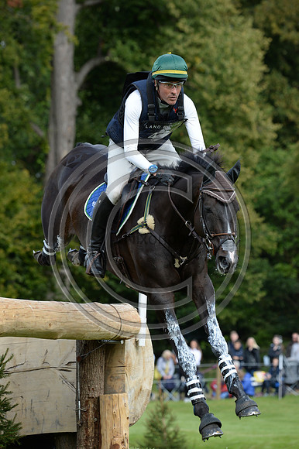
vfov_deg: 8.2
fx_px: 3118
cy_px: 224
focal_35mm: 250
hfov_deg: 5.5
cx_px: 150
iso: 800
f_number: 7.1
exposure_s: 1/1000
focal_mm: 250
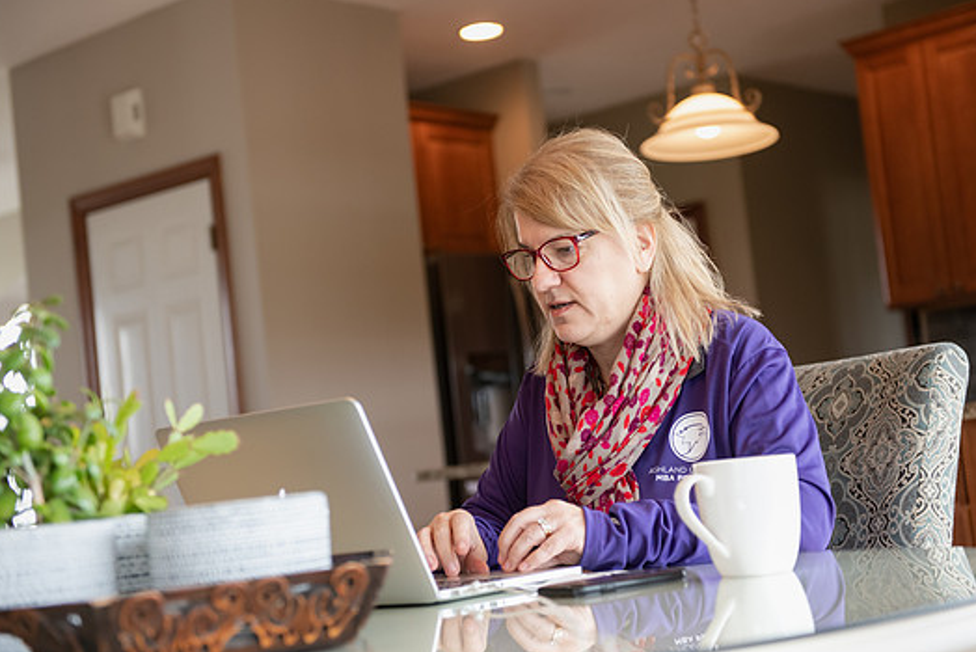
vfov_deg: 21.9
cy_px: 319
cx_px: 512
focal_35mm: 62
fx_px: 1682
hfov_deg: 32.4
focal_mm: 56
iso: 800
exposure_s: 1/160
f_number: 3.2
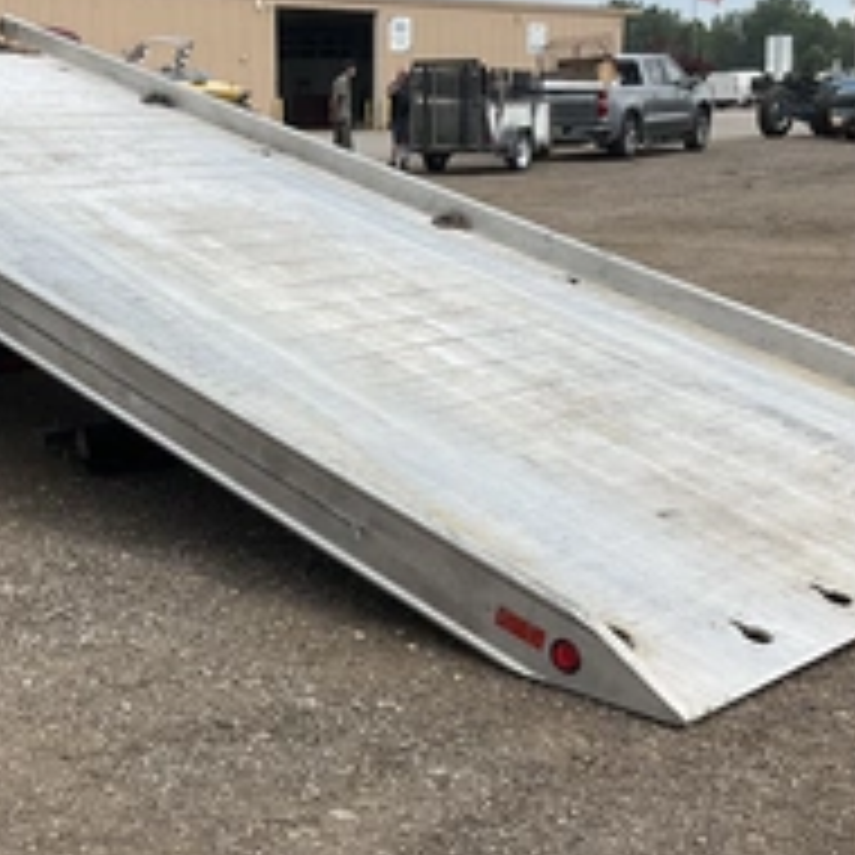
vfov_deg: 31.4
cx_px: 310
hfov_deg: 31.5
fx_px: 1509
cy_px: 558
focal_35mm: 54
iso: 25
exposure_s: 1/1675
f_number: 1.8
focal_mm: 3
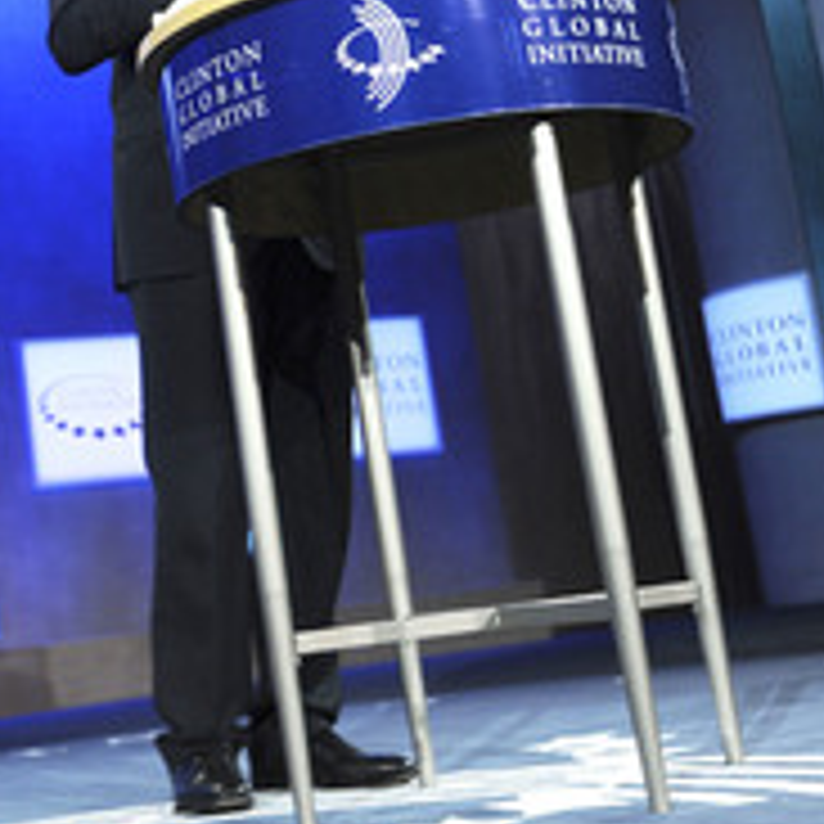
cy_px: 198
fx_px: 1966
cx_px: 108
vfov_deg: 23.4
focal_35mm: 73
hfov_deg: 23.2
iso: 1600
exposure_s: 1/400
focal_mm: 35
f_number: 4
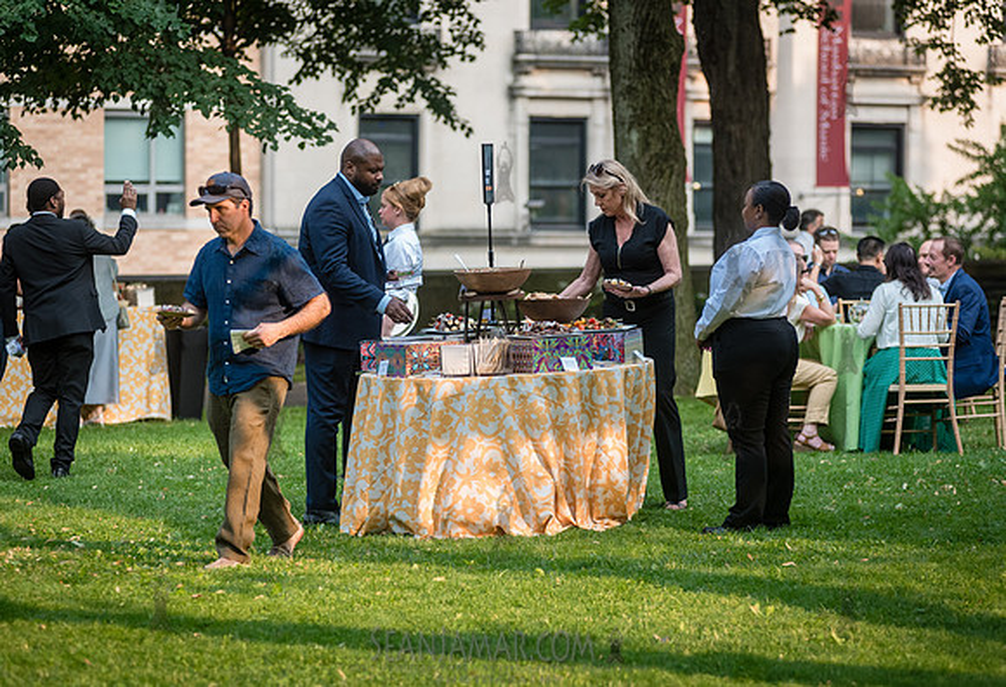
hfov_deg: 14.8
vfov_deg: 10.1
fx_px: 3882
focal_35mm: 138
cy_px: 344
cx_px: 491
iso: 1000
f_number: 3.5
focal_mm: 135
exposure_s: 1/1000
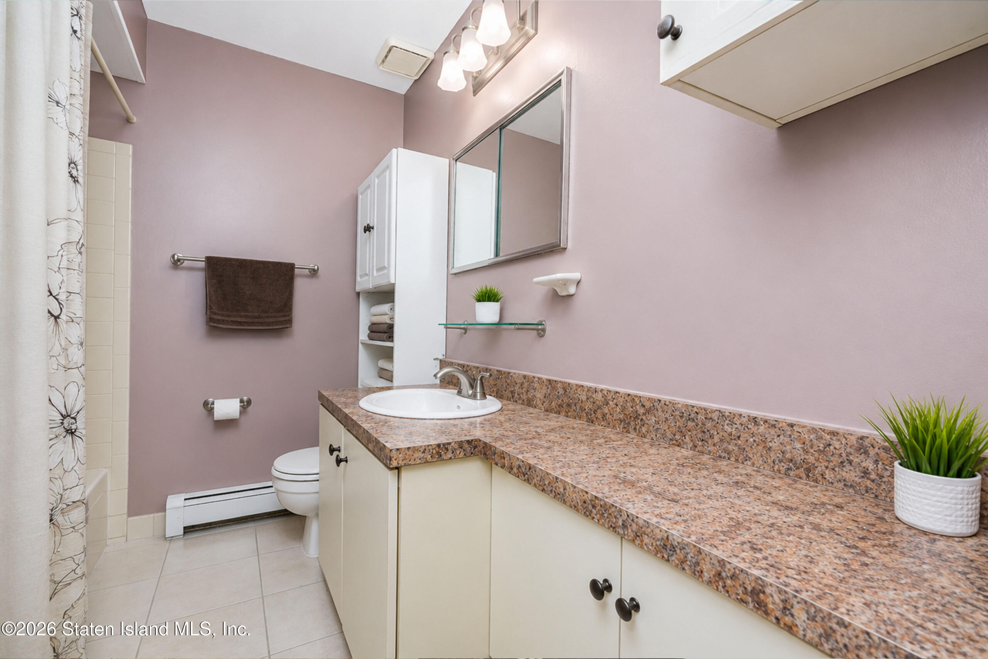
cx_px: 494
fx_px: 439
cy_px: 330
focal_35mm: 16
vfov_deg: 73.8
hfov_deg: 96.7
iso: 64
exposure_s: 1/20
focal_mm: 16
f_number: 4
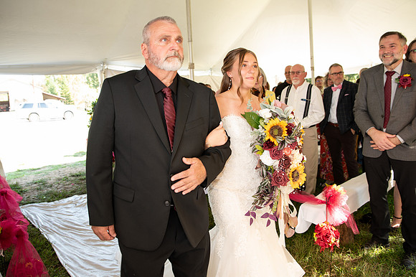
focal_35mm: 26
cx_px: 194
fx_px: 296
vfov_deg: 50.1
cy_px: 129
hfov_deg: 70.1
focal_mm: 24
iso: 320
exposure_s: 1/100
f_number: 3.2
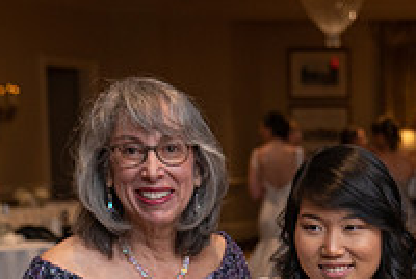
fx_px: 1308
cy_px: 318
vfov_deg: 11.9
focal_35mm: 113
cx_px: 426
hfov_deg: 17.6
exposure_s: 1/80
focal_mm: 39
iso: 800
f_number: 3.5
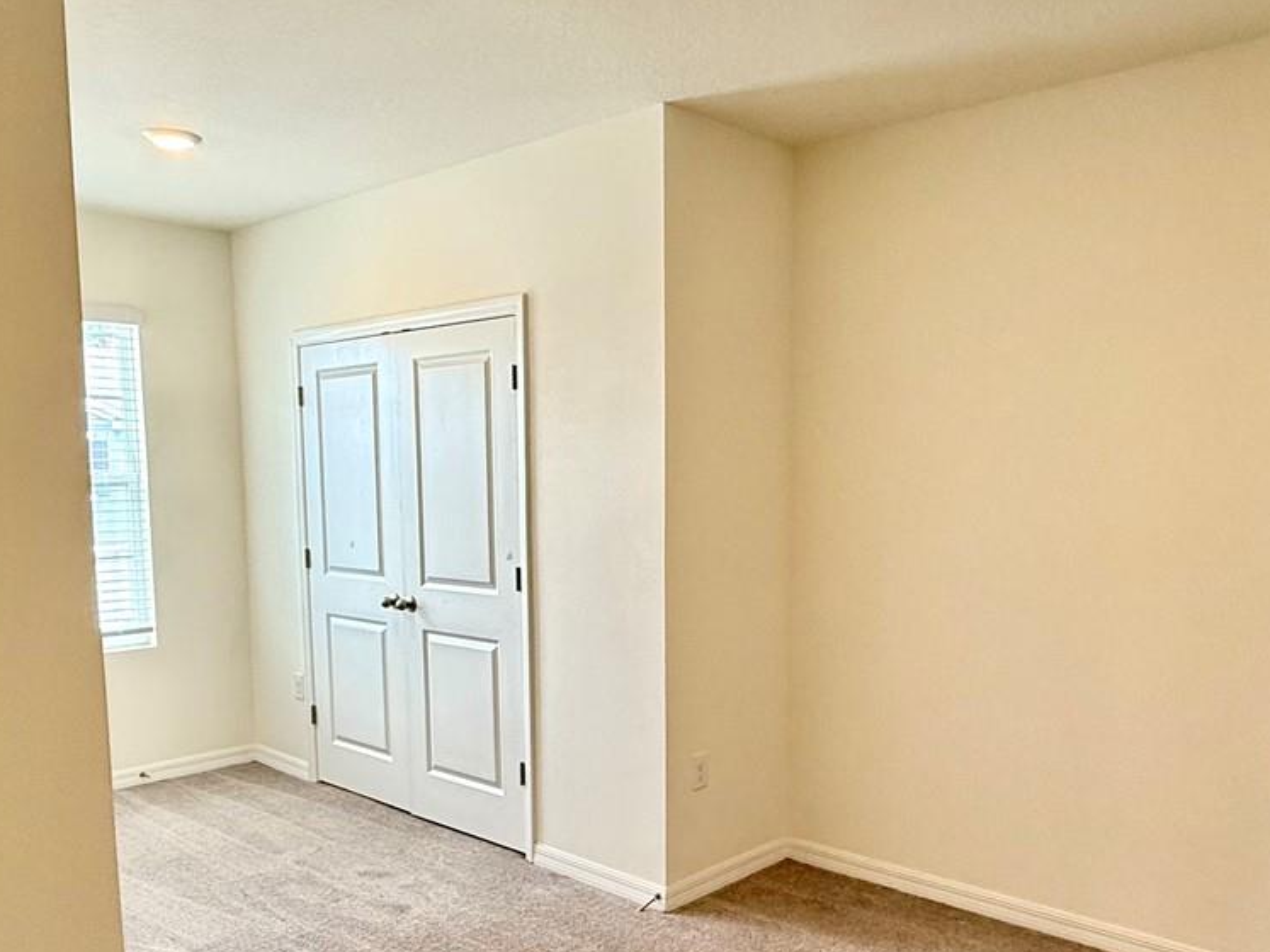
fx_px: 1100
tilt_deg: -4.7
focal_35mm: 30
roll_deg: -0.2
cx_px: 711
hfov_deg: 59.8
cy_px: 595
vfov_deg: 46.4
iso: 160
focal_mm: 2.22
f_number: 2.2
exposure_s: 1/120
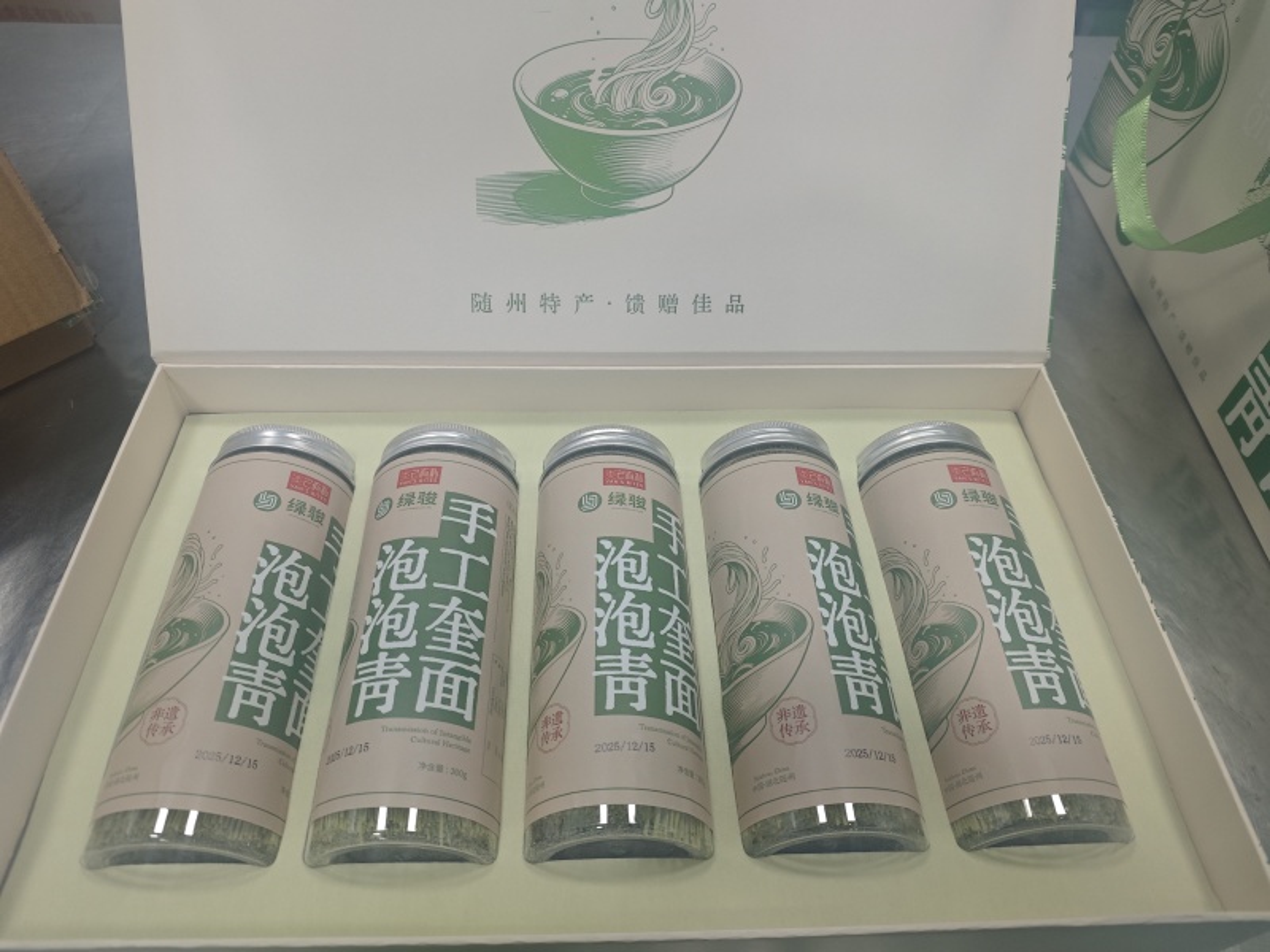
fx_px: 844
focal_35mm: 23
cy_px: 476
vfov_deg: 58.9
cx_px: 635
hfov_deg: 73.9
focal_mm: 6.55
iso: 200
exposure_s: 1/100
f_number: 1.6
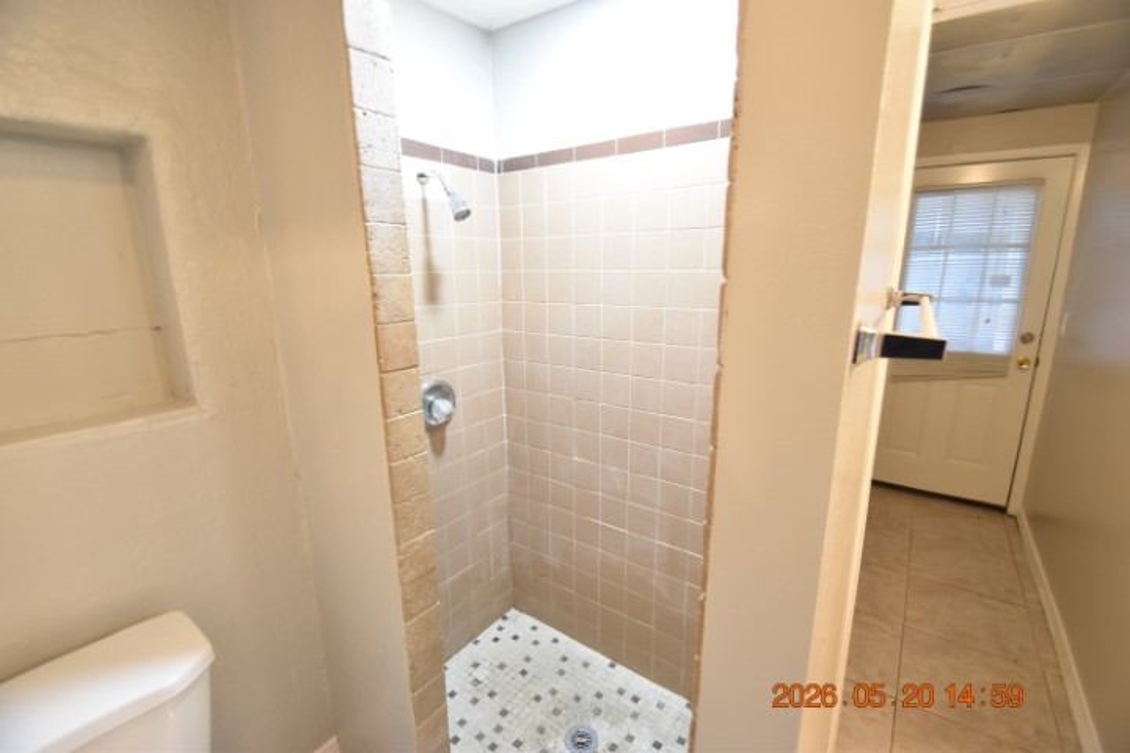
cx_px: 565
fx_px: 471
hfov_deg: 100.4
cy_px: 376
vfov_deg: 77.3
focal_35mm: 15
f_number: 3.5
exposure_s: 1/30
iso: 800
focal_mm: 10
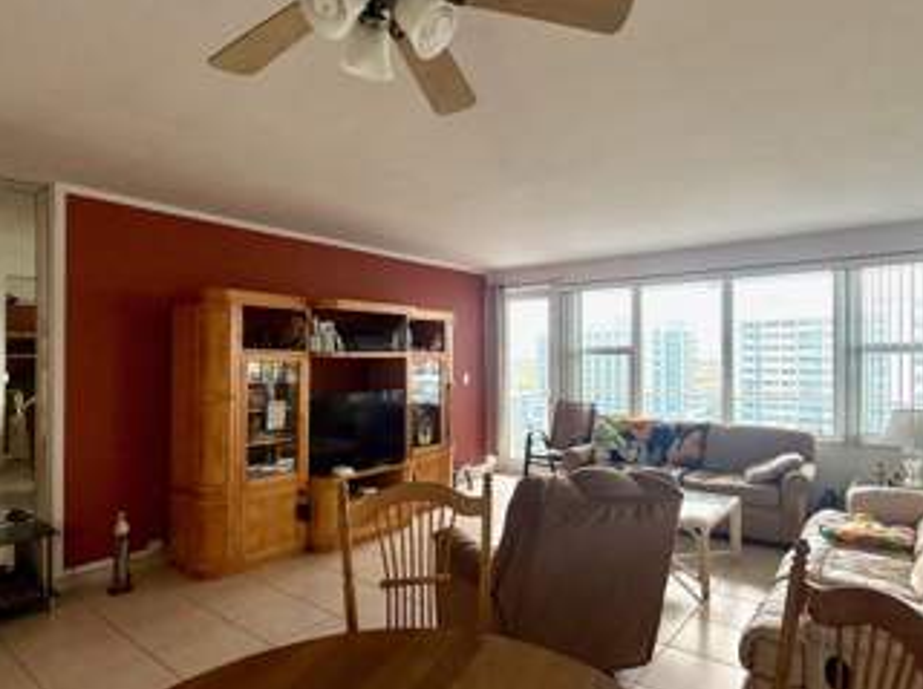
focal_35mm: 21
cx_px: 499
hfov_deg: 78.9
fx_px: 559
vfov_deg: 63.3
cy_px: 353
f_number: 2.2
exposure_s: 1/100
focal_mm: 2.22
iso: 100
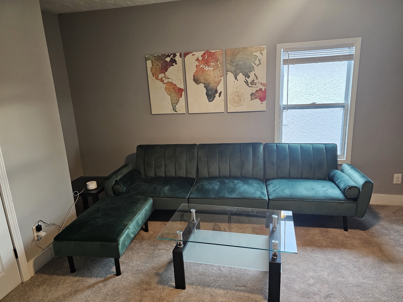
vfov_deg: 58.9
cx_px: 202
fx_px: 268
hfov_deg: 73.9
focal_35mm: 23
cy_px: 151
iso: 800
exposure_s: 1/60
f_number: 1.7
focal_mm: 6.3
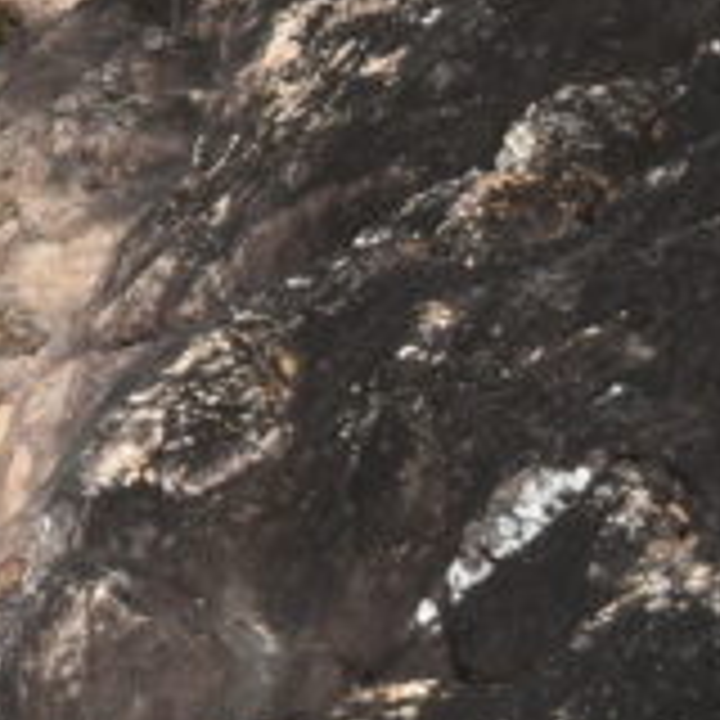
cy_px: -457
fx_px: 4612
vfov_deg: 8.7
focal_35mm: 196
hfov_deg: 7.8
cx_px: -1395
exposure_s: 1/1250
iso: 250
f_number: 5.6
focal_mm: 24
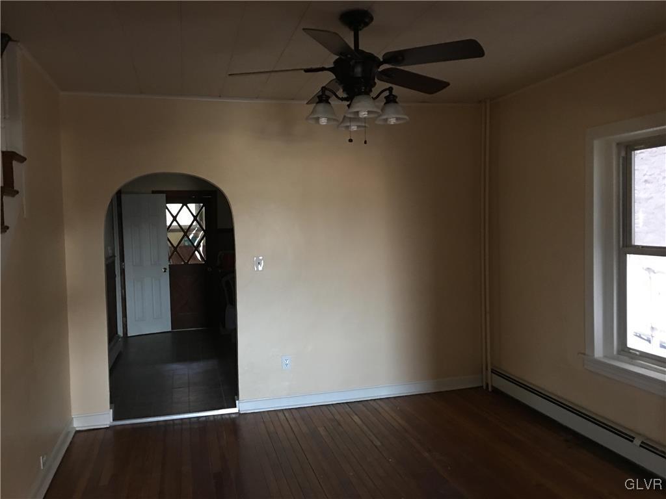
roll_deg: +0.8
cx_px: 333
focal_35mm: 29
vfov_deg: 48.2
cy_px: 250
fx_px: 558
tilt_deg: +0.3
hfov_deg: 61.7
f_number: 2.2
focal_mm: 4.15
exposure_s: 1/4
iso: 50
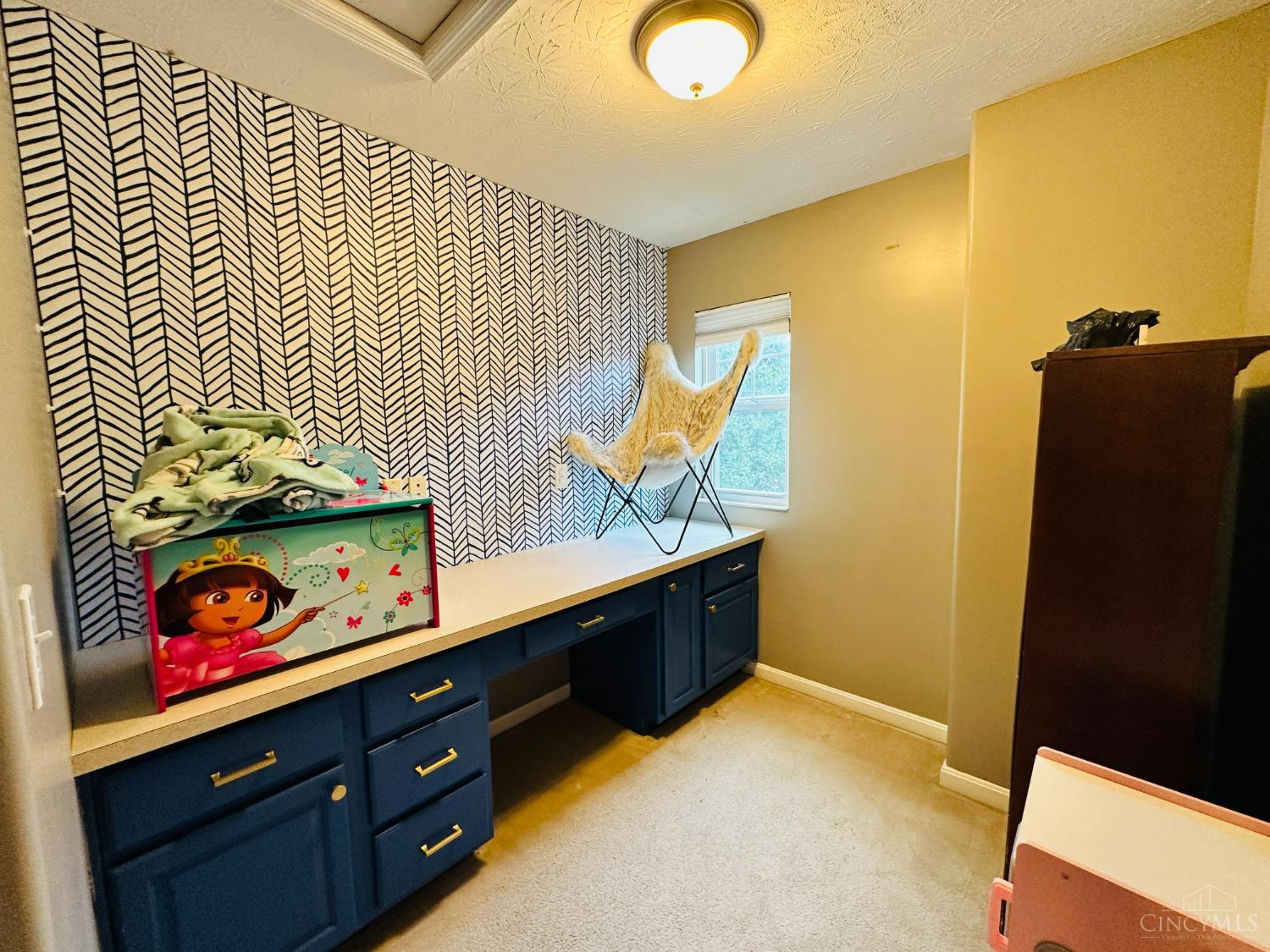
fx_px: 514
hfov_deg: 102.1
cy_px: 476
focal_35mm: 14
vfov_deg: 85.7
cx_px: 635
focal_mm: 2.22
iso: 160
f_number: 2.2
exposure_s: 1/60
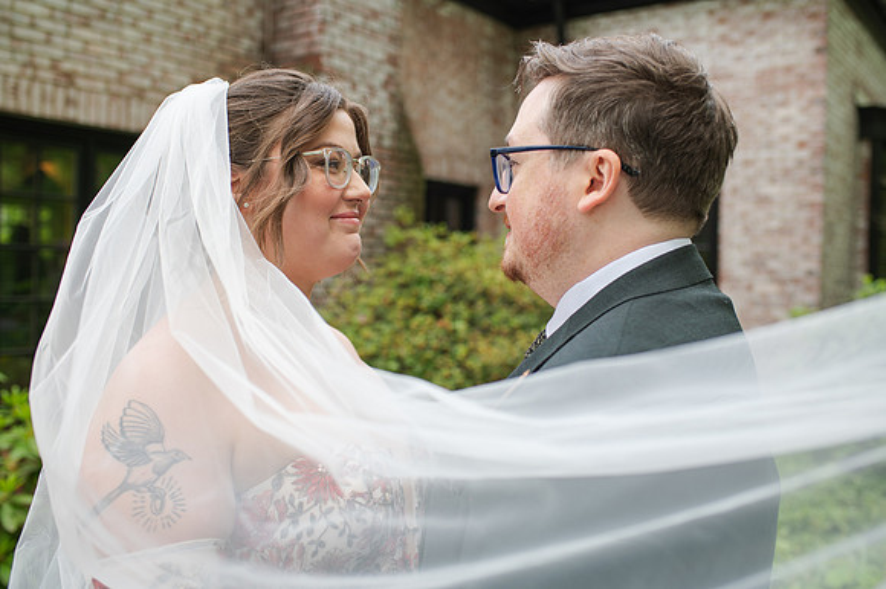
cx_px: 443
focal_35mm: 35
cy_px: 294
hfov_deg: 54.5
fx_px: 861
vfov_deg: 37.8
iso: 100
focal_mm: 35
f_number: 3.2
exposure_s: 1/320
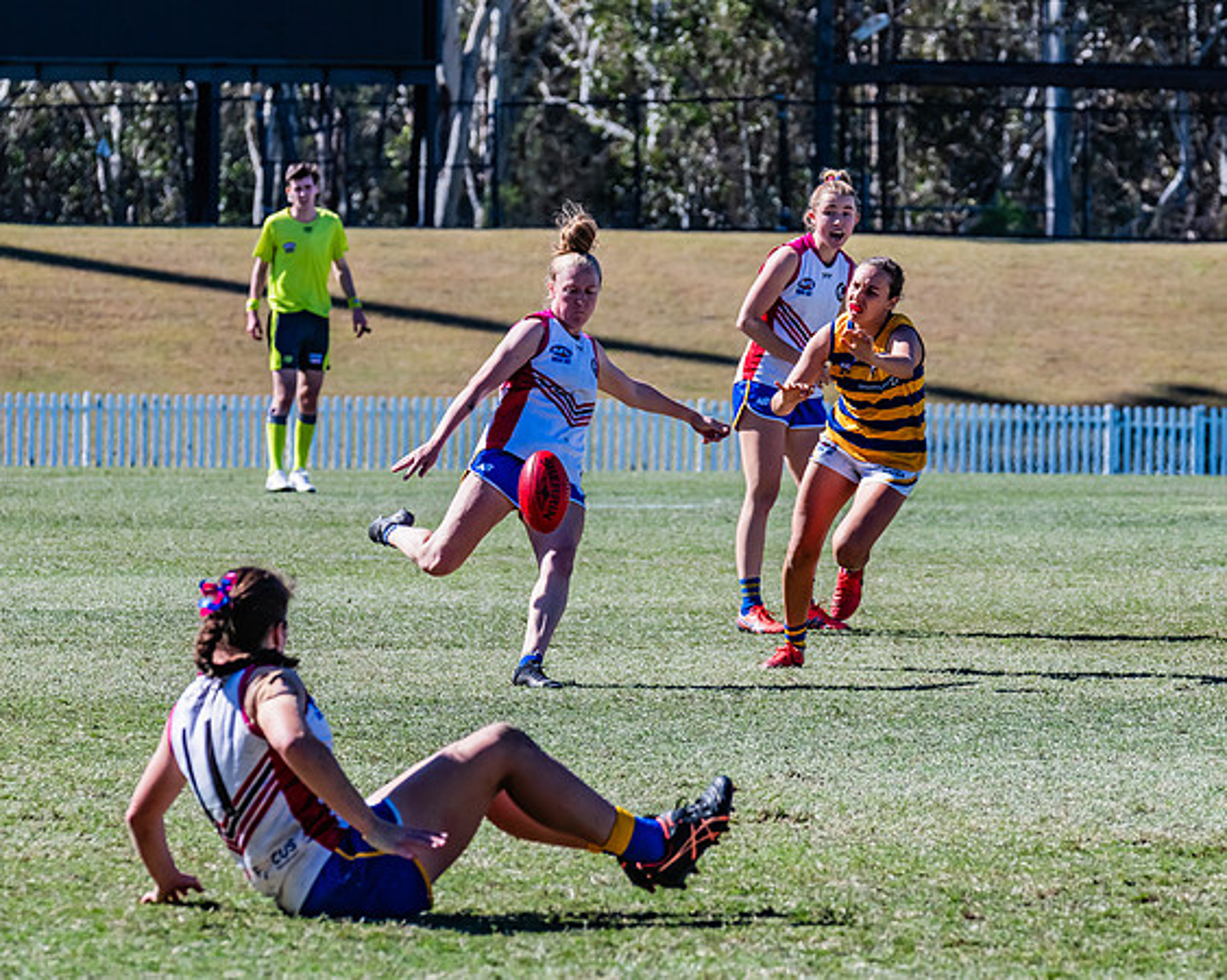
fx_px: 11997
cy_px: 452
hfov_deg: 5.9
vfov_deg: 4.7
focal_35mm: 330
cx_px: 566
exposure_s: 1/1600
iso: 800
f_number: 9
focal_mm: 240
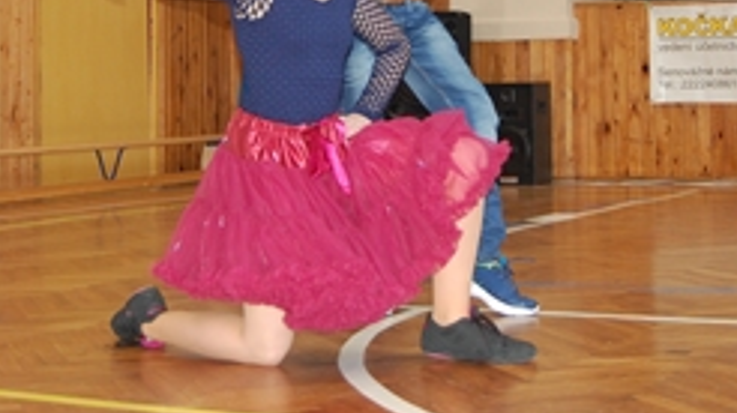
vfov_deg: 14.3
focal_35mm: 83
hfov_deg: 25.6
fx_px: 1621
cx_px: 386
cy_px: -12
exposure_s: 1/60
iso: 500
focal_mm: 26
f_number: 4
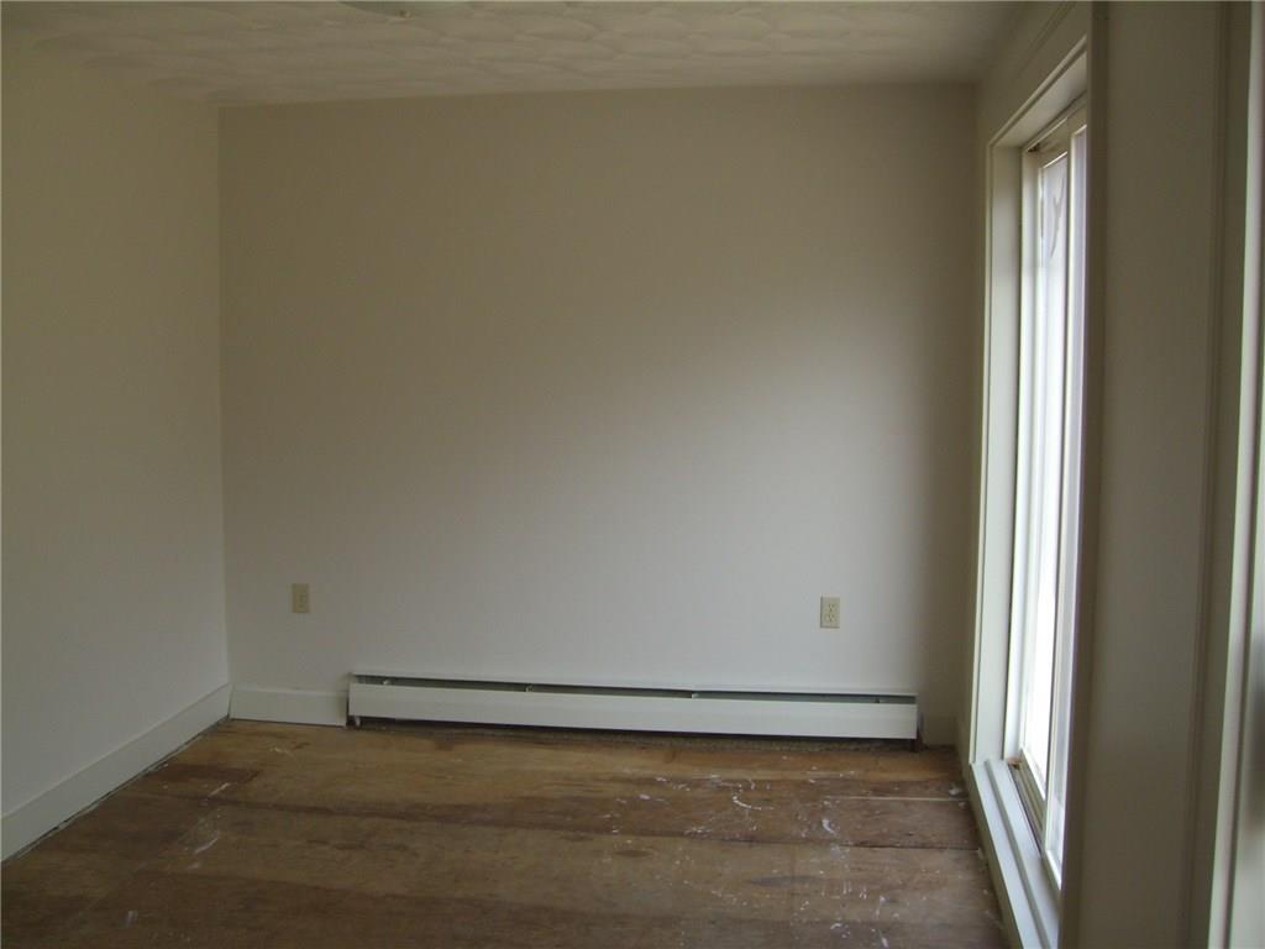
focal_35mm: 38
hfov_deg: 49.0
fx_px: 1389
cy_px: 474
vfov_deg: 37.7
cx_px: 632
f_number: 2.7
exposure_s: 1/80
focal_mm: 6.2
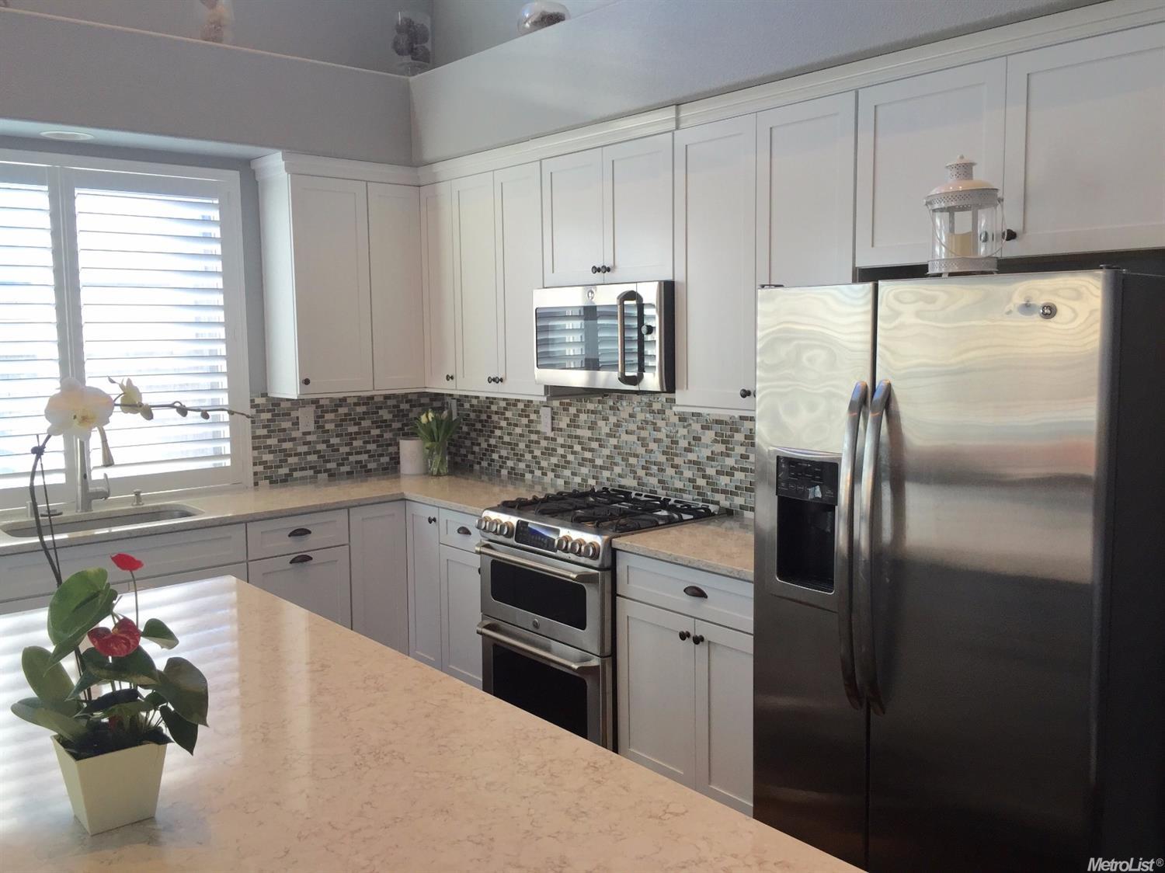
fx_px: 976
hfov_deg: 61.7
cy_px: 436
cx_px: 582
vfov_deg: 48.2
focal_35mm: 29
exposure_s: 1/120
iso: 50
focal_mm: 4.15
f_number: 2.2
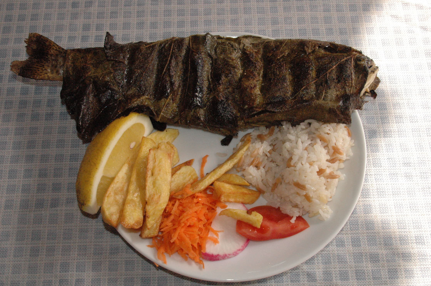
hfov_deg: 38.9
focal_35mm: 51
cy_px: 143
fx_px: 610
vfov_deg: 26.4
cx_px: 216
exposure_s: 1/500
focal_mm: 34
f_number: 9.5
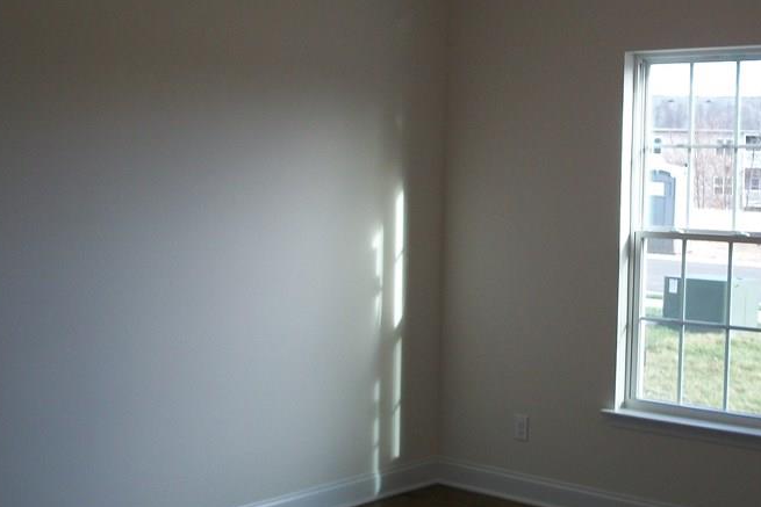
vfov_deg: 26.0
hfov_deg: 37.8
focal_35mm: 52
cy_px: 213
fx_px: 1099
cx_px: 504
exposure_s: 1/80
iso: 80
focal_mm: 5.7
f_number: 2.9
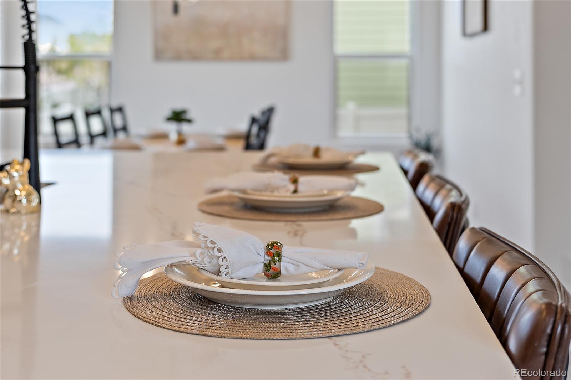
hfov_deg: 40.4
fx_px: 777
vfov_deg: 27.5
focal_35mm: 49
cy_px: 190
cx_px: 286
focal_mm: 33
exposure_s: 1/50
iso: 100
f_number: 2.8
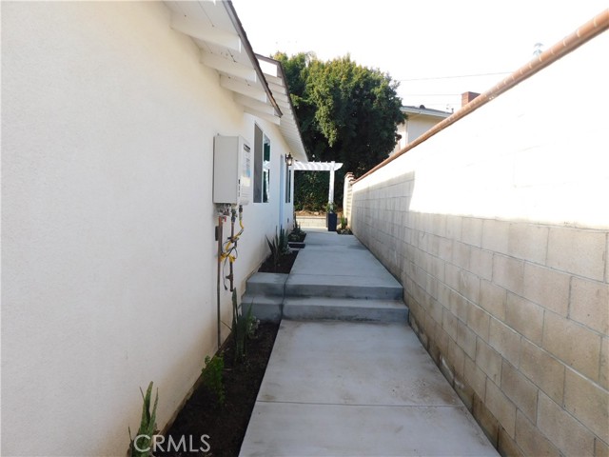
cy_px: 228
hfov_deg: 73.9
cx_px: 304
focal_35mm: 23
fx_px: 405
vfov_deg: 58.9
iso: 125
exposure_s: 1/400
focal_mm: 4
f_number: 3
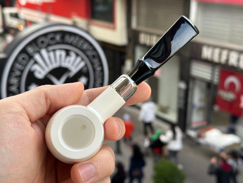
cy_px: 92
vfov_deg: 30.3
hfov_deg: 39.7
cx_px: 122
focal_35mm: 48
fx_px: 337
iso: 64
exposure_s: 1/333
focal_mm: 6.86
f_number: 1.78
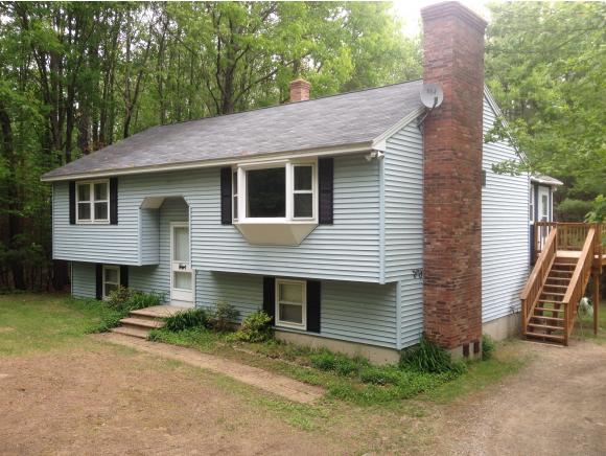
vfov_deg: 40.8
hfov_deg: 52.6
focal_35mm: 35
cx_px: 303
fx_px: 613
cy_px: 228
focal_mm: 4.28
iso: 50
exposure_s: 1/174
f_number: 2.4
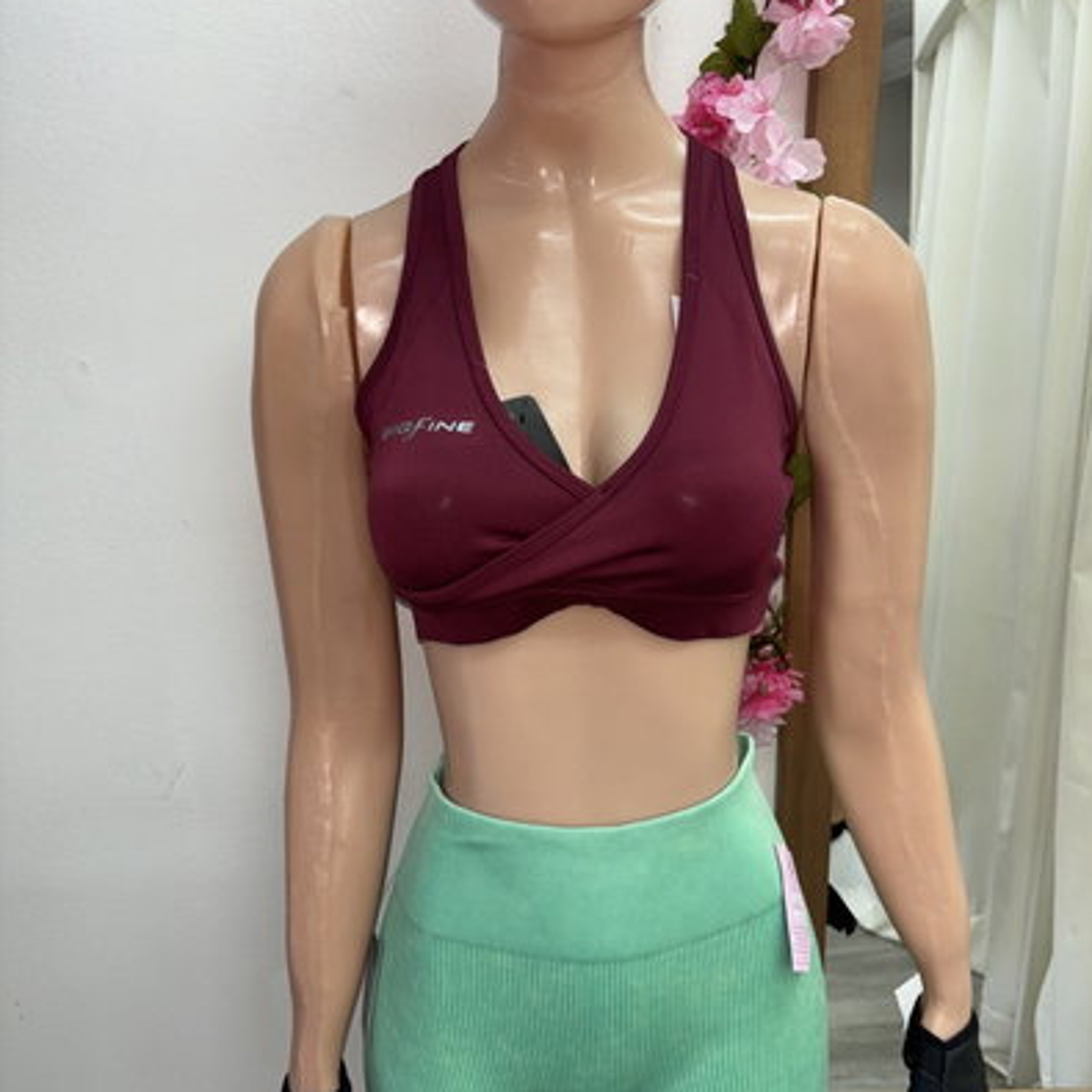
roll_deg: +0.8
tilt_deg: -18.2
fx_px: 1106
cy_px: 637
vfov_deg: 52.3
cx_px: 550
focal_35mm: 31
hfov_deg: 52.5
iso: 40
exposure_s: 1/31
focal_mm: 5.96
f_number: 1.6
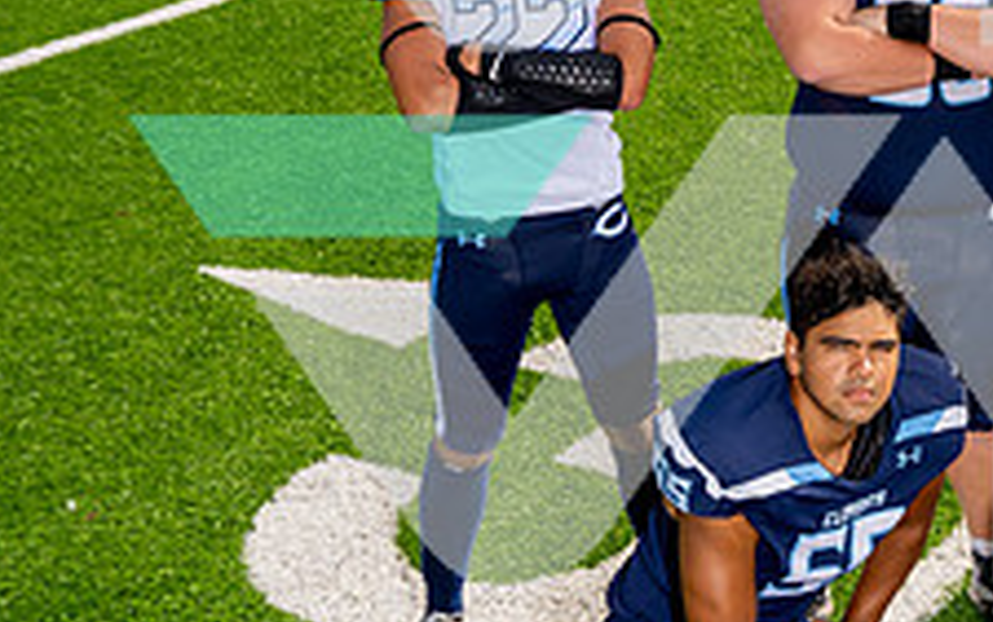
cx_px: 1253
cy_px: 351
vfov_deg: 15.6
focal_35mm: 84
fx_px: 2275
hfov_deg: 22.3
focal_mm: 32
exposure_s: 1/250
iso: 100
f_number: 6.3
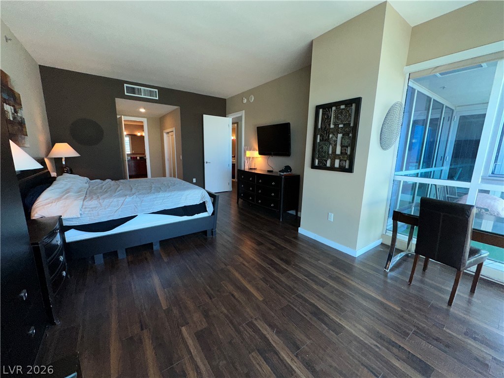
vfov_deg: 85.7
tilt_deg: -10.8
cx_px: 252
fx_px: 204
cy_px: 189
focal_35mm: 14
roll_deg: -1.9
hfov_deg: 102.1
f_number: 2.2
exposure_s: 1/120
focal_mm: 2.22
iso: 80
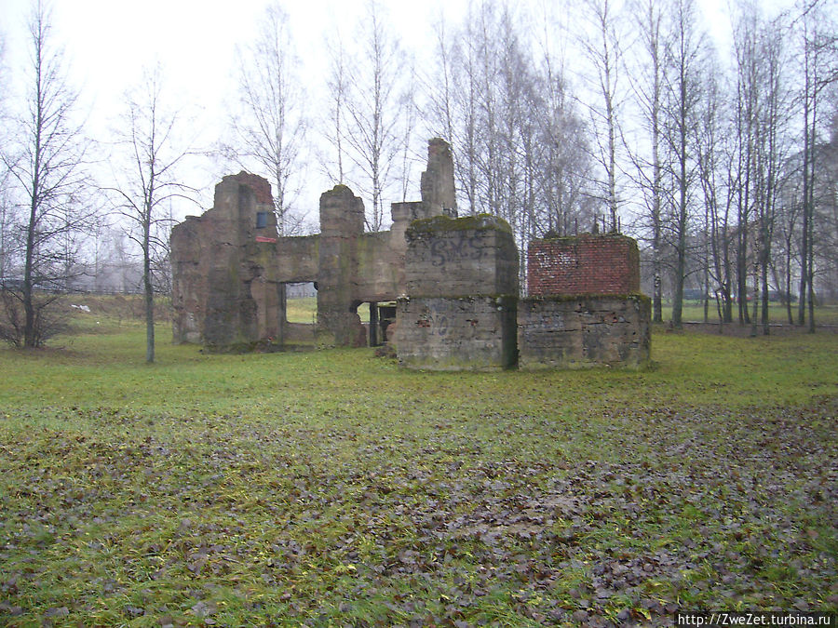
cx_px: 419
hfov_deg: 52.6
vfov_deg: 40.7
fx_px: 847
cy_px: 314
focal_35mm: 35
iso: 100
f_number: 2.8
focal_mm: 5.8
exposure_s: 1/20
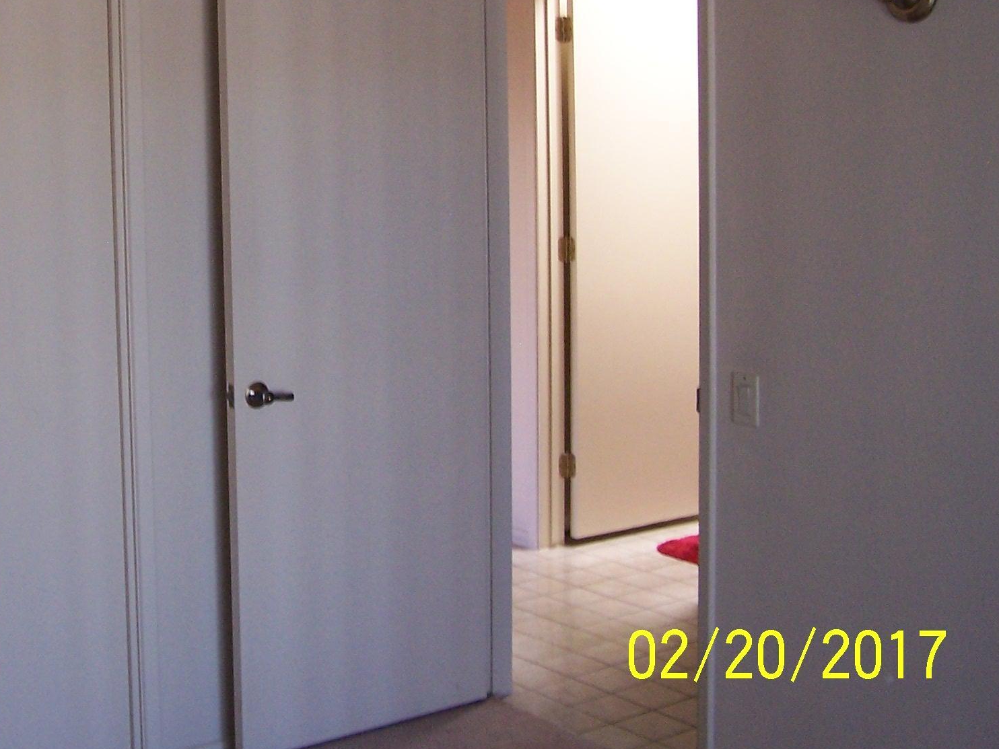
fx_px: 1703
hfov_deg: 32.1
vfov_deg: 24.6
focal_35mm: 59
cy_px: 218
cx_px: 260
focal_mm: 6.3
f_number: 2.8
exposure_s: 1/15
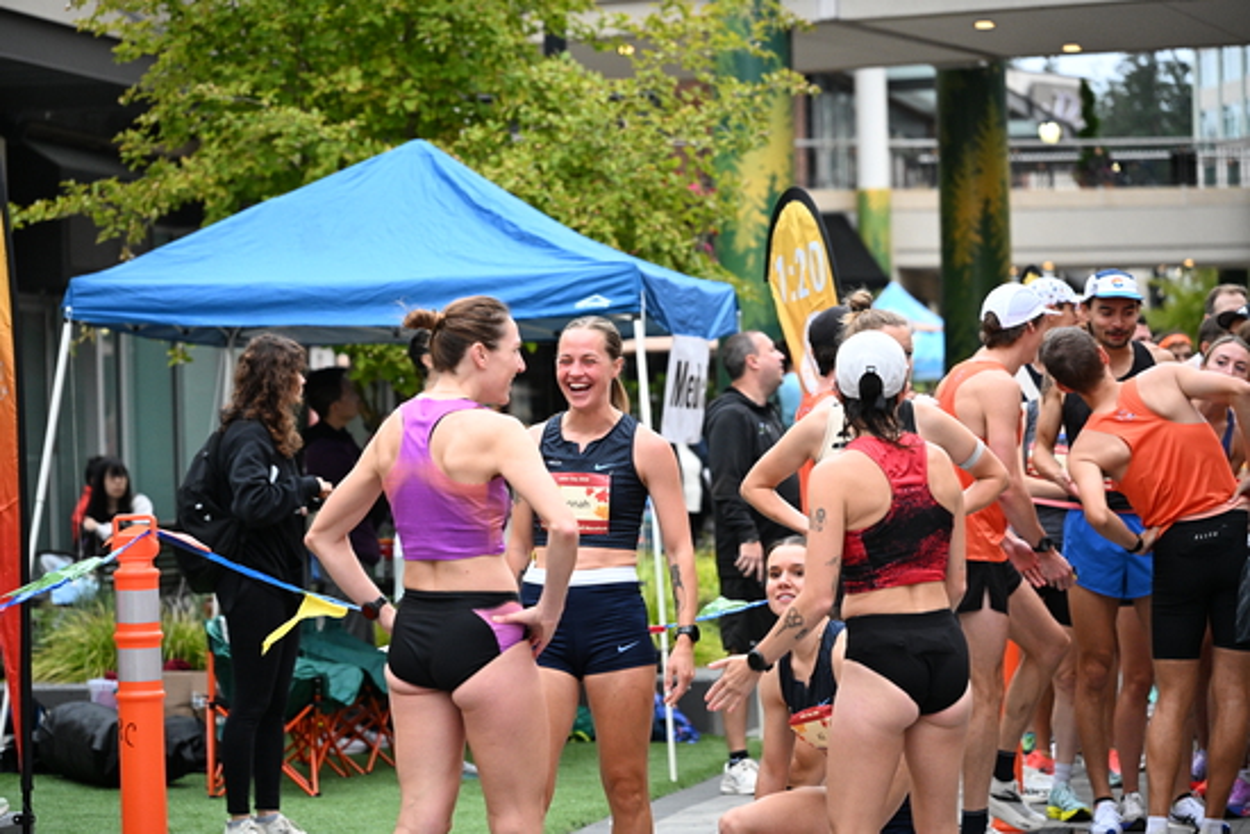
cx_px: 625
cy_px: 417
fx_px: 4168
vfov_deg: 11.4
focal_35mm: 120
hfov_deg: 17.1
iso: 2500
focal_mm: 120
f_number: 4
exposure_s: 1/640
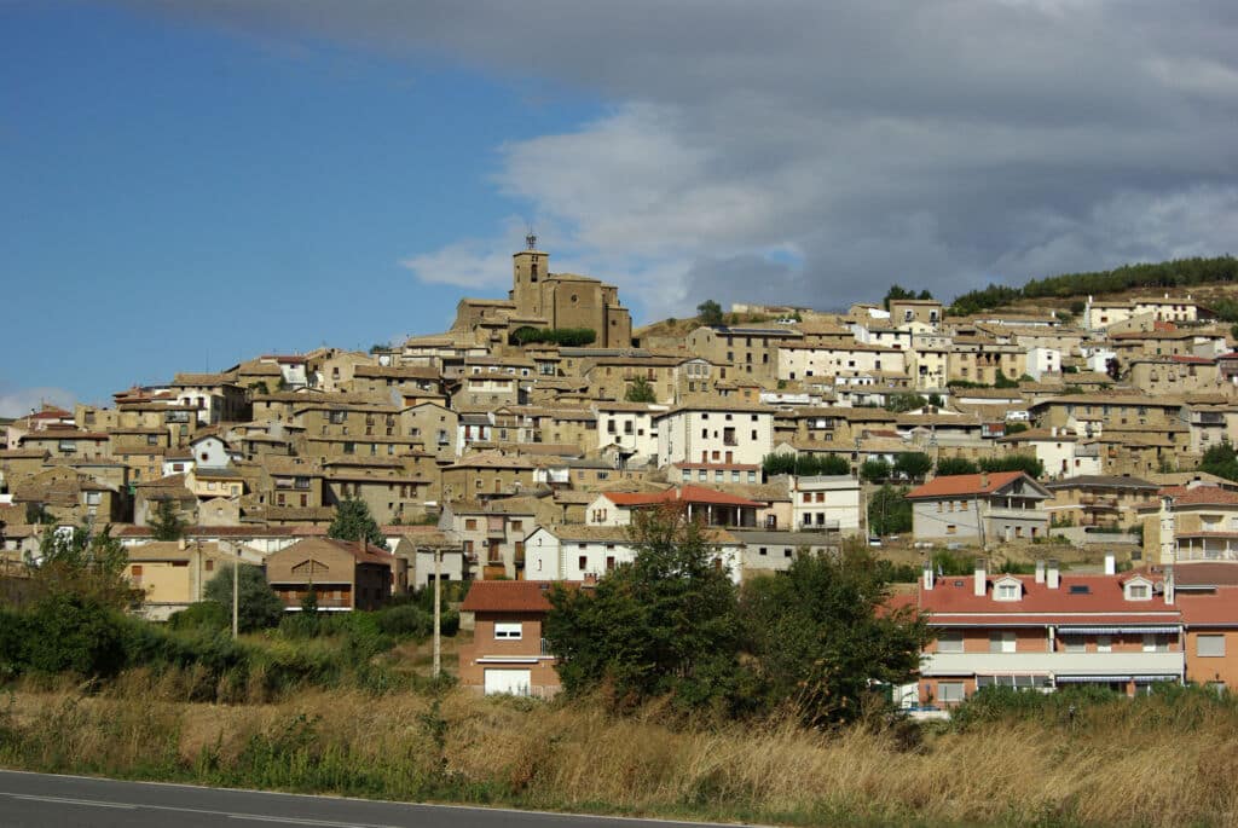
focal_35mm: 75
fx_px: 2582
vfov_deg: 18.2
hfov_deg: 27.0
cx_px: 619
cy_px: 414
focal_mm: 50
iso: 200
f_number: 8
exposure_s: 1/1500
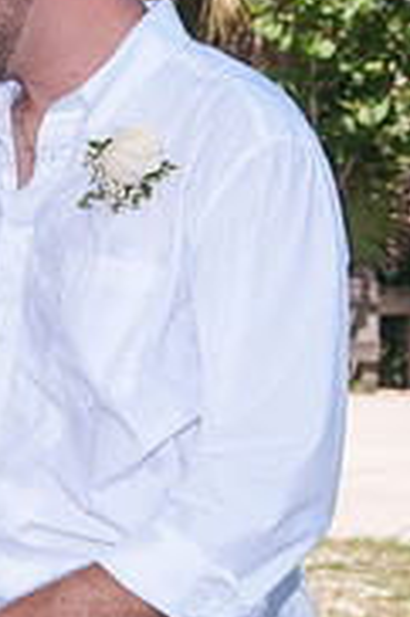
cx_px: -56
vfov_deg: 16.3
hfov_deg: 10.7
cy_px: 329
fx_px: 2156
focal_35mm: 126
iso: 100
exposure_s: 1/250
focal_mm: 34
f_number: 8
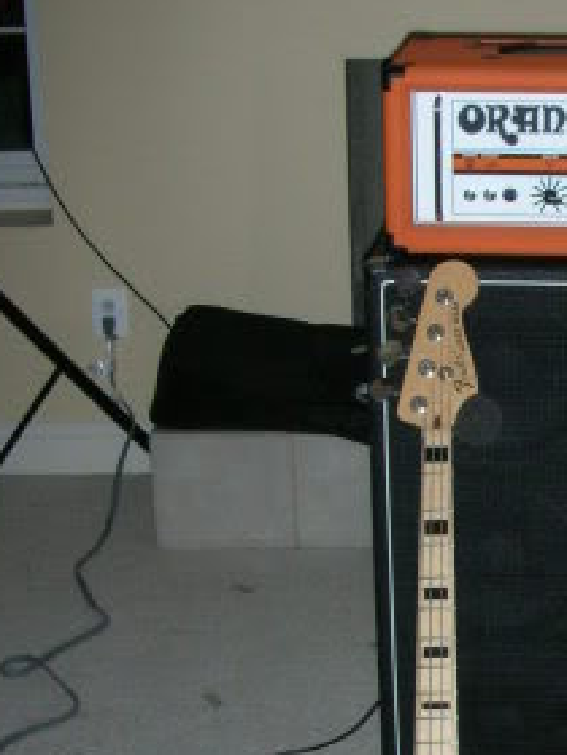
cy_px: 539
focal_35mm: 81
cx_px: 640
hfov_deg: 17.5
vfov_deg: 23.9
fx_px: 1769
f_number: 3
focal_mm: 5.8
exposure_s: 1/60.1
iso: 130
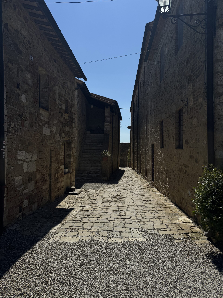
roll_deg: +0.9
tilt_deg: -0.9
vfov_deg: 71.6
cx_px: 112
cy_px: 149
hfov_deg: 56.8
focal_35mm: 24
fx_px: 206
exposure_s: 1/15152
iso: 50
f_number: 1.78
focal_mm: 6.76
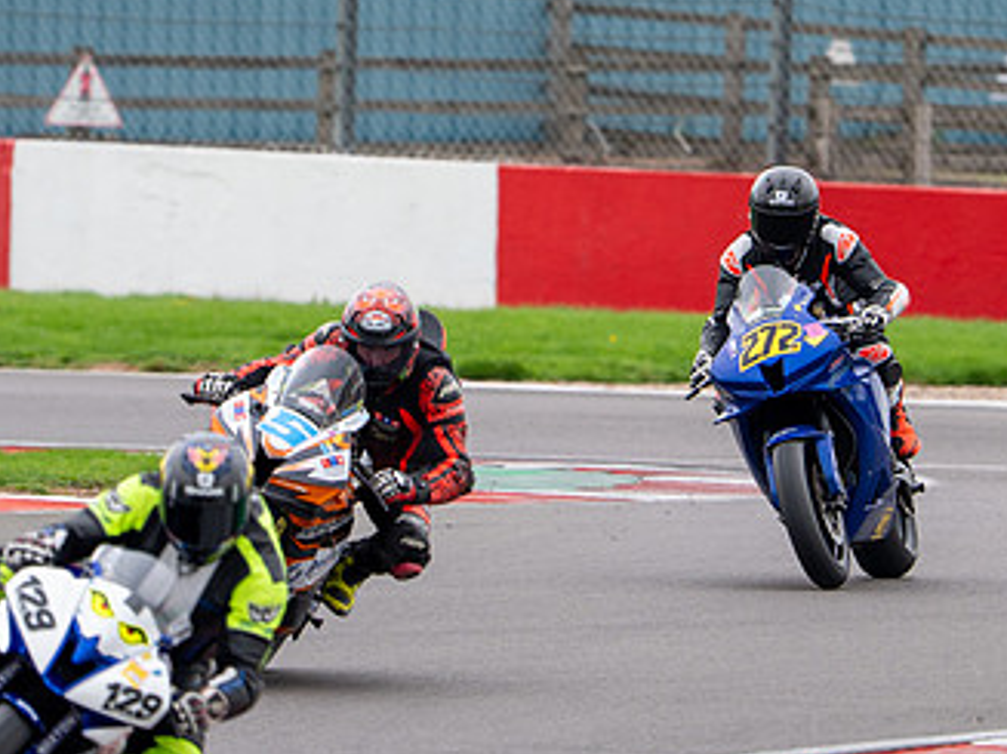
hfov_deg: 2.6
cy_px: 237
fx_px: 21839
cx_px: 751
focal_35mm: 751
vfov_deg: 2.0
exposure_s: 1/500
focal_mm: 330
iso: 320
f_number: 4.5
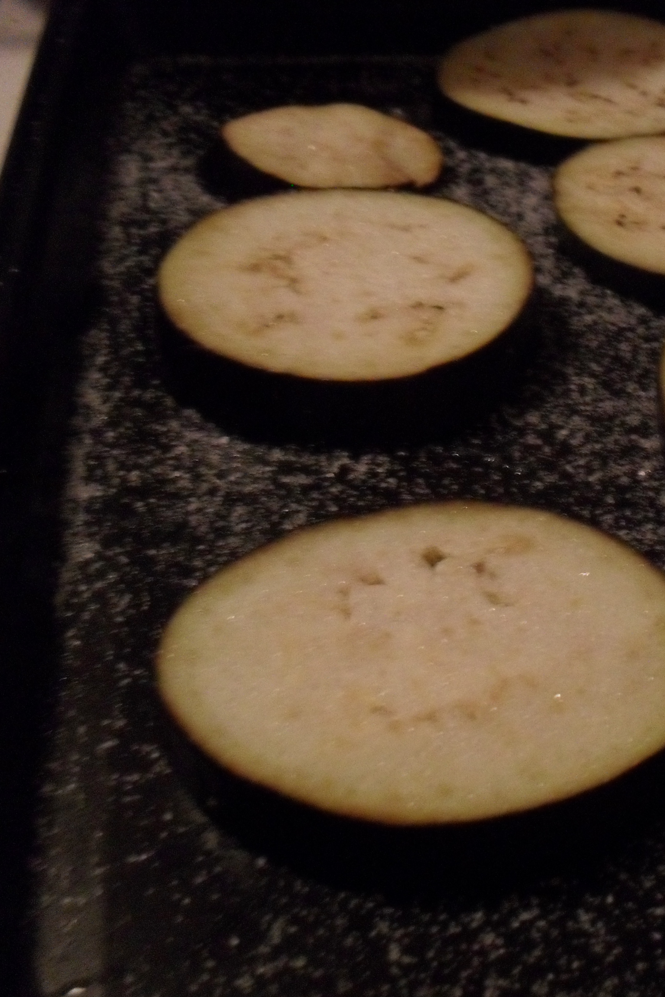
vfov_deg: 40.3
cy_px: 500
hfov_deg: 26.4
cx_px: 620
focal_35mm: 49
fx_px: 1357
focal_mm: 6.3
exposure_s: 1/8
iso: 400
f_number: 3.2
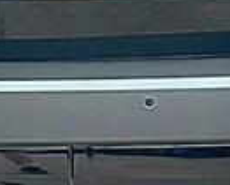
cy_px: -98
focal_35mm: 203
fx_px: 1383
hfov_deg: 9.4
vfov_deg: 7.5
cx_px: -12
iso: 80
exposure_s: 1/509
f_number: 1.78
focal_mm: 6.86
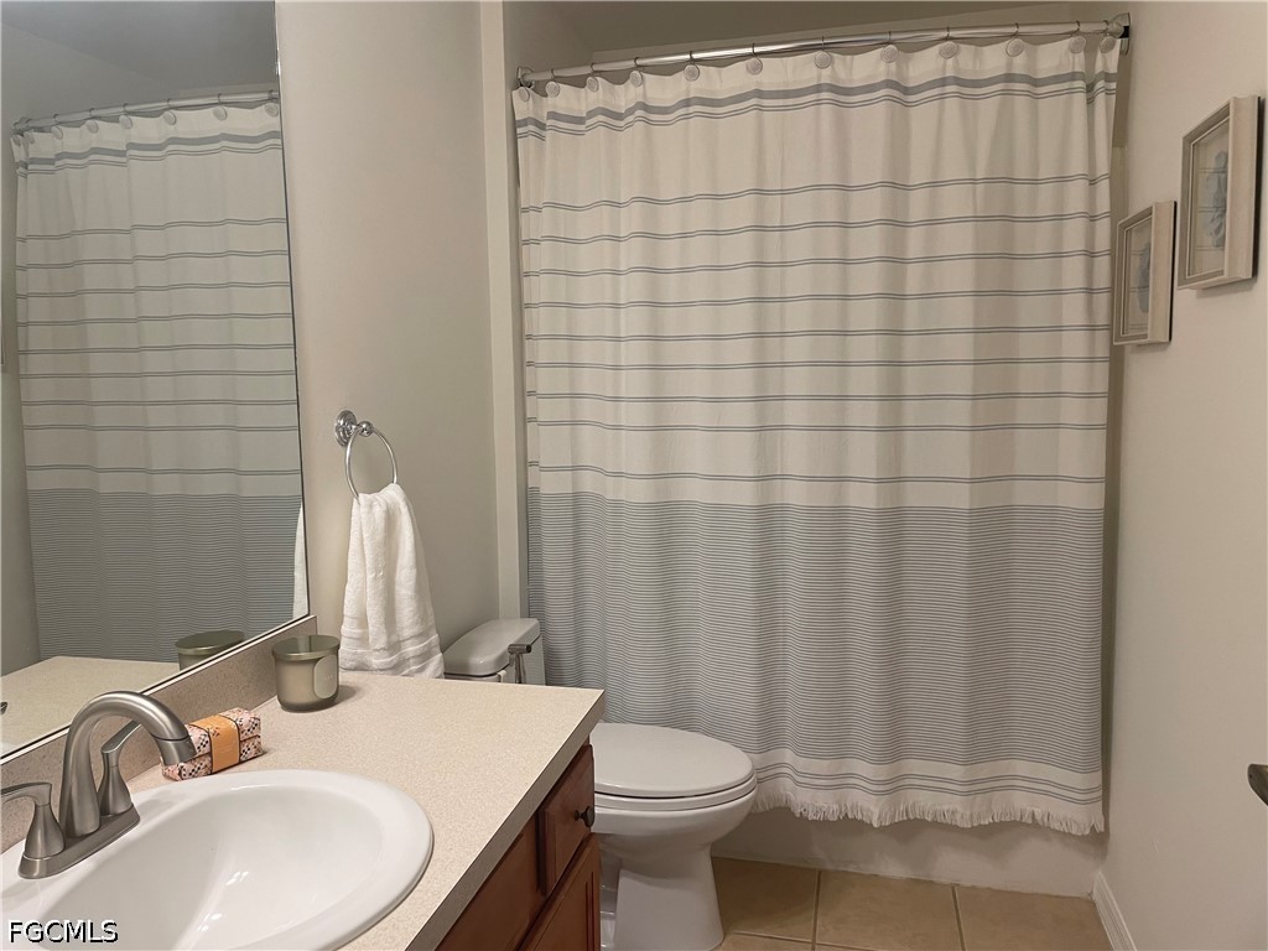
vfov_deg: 53.1
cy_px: 476
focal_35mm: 26
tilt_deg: -6.5
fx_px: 952
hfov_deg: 67.3
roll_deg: +1.2
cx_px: 634
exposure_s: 1/60
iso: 100
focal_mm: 4.2
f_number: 1.6
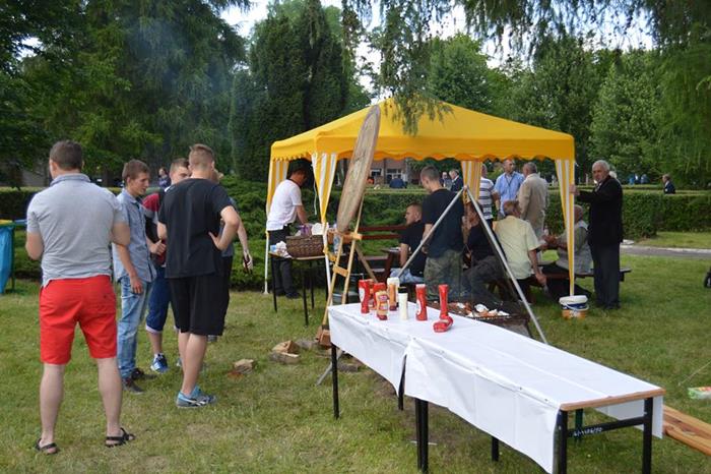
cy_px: 237
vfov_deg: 29.8
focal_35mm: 45
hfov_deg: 43.6
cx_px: 356
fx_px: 888
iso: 100
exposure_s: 1/200
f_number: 4.5
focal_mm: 30
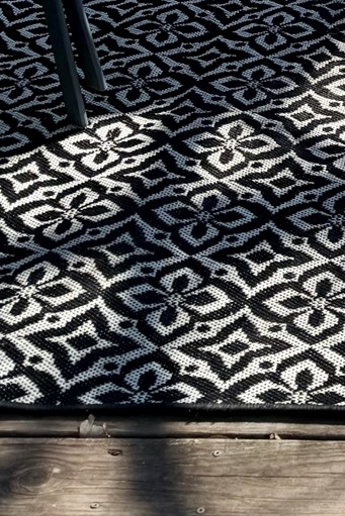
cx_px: 567
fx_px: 1436
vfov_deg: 17.2
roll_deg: -1.9
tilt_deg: -13.7
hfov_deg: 12.8
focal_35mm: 100
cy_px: -371
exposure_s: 1/4975
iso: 80
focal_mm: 6.76
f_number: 1.78
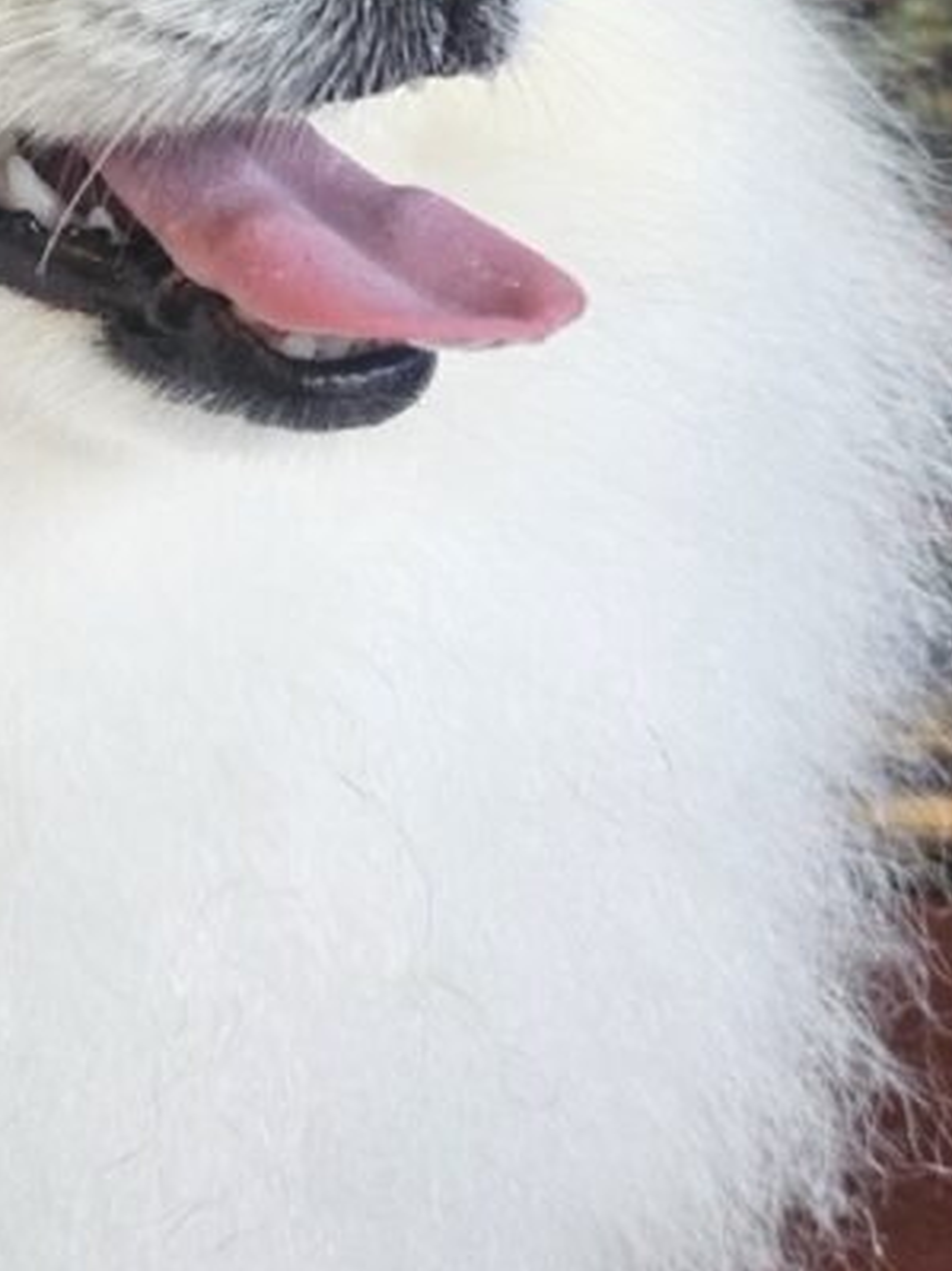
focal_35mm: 59
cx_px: 290
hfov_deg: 24.6
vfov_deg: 31.4
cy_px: 159
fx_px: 2165
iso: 64
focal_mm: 5.4
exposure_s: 1/120
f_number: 1.8
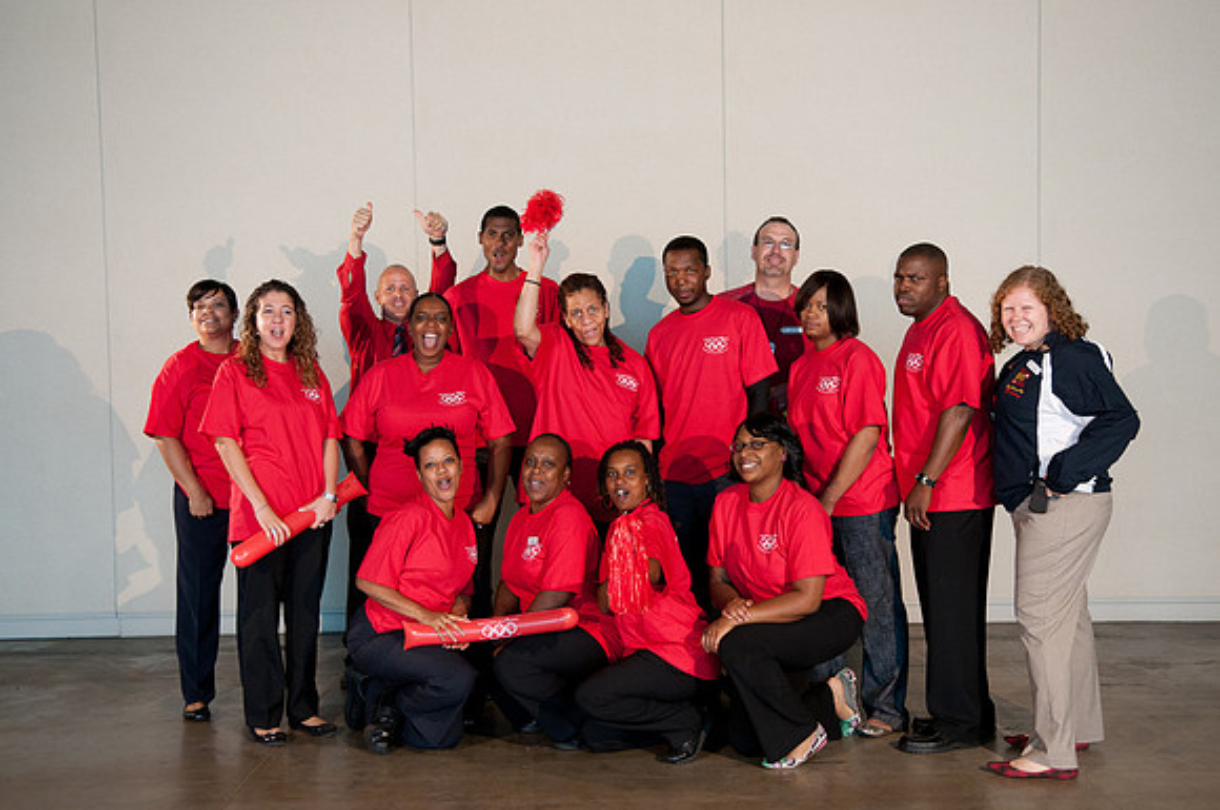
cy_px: 405
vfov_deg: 28.0
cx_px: 610
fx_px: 1624
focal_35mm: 48
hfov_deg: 41.2
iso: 500
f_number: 2.8
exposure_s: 1/60
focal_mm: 32
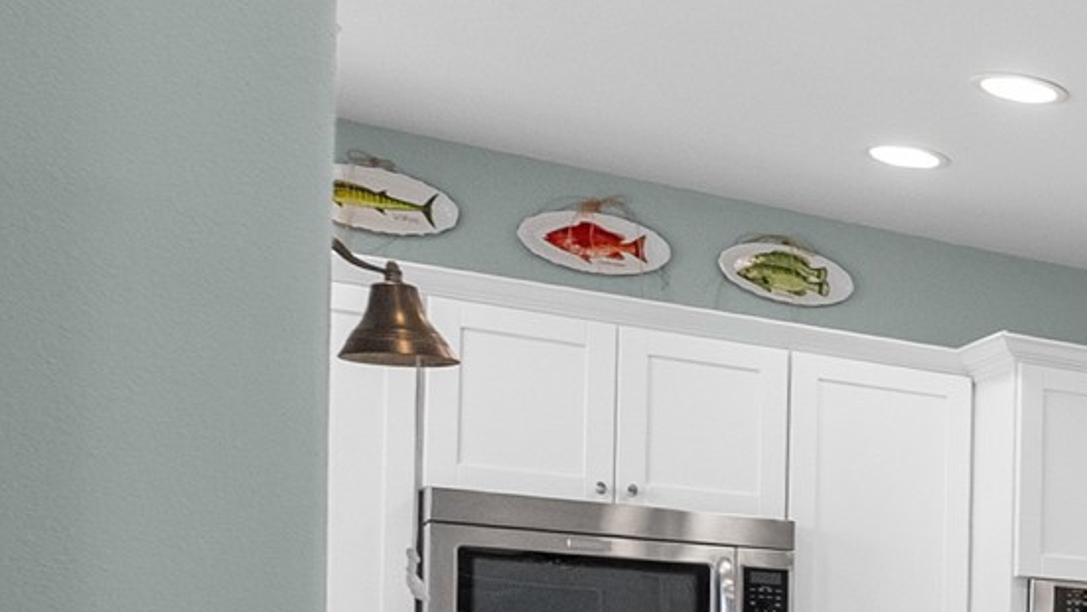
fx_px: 1902
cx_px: 1916
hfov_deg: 21.7
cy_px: 775
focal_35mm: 66
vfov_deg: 17.3
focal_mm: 16
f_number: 8
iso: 1000
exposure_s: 1/8
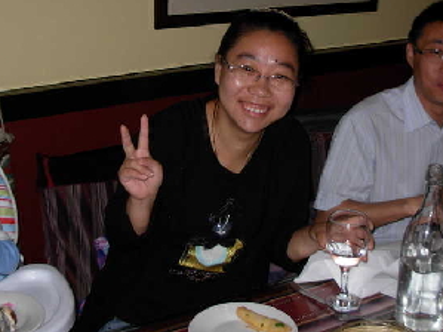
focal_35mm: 61
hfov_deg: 31.6
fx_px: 780
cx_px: 184
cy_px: 107
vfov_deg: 23.9
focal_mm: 6.3
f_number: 2.9
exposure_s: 1/22.6
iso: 79
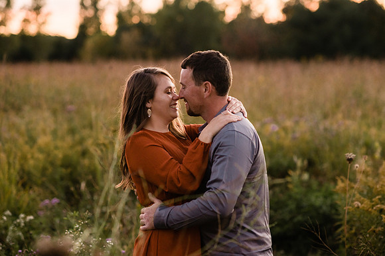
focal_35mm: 89
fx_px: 952
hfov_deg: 22.9
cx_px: 198
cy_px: 128
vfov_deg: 15.3
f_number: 2.5
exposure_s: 1/200
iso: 500
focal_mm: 85
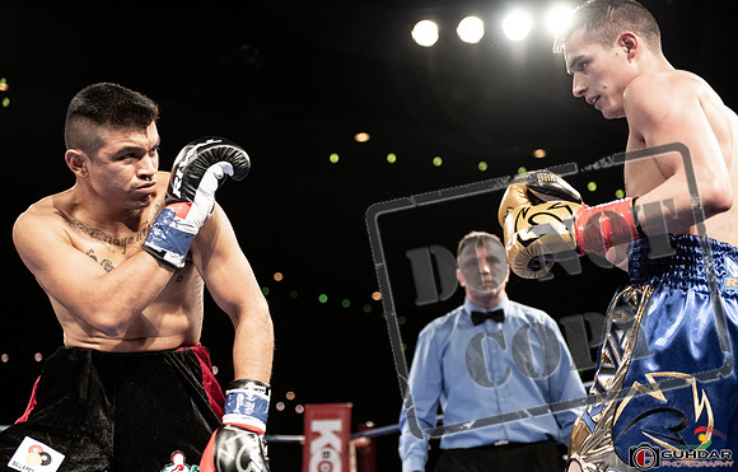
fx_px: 1388
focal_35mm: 69
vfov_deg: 19.3
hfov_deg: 29.7
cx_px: 307
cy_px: 288
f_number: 2.8
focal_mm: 58
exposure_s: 1/1000
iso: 2500
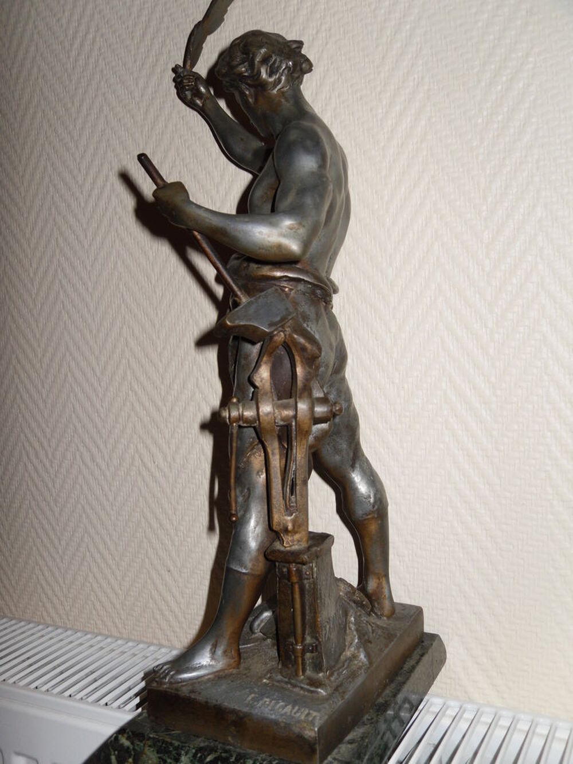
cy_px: 382
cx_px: 286
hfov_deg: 40.7
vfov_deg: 52.6
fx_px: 772
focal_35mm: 35
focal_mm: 6.3
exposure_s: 1/45
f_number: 3.5
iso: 80
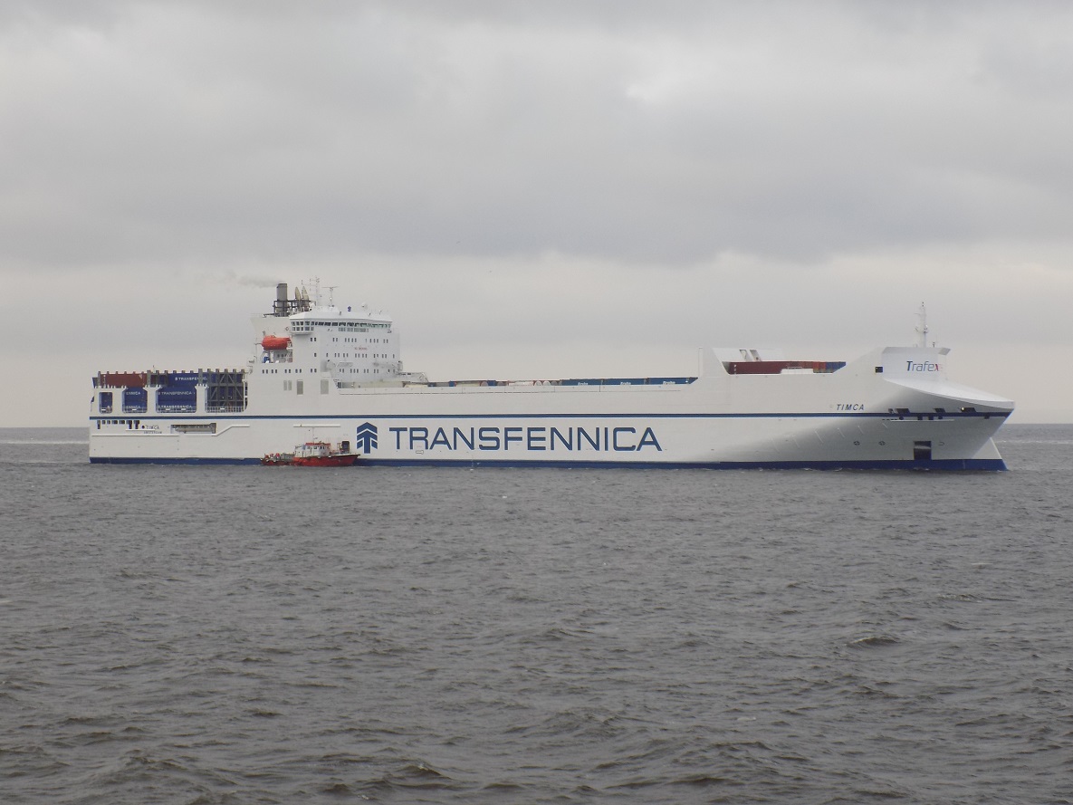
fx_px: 2170
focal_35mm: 70
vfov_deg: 21.0
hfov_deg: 27.8
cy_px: 402
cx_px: 536
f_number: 4.2
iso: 80
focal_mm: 12.5
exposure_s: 1/125
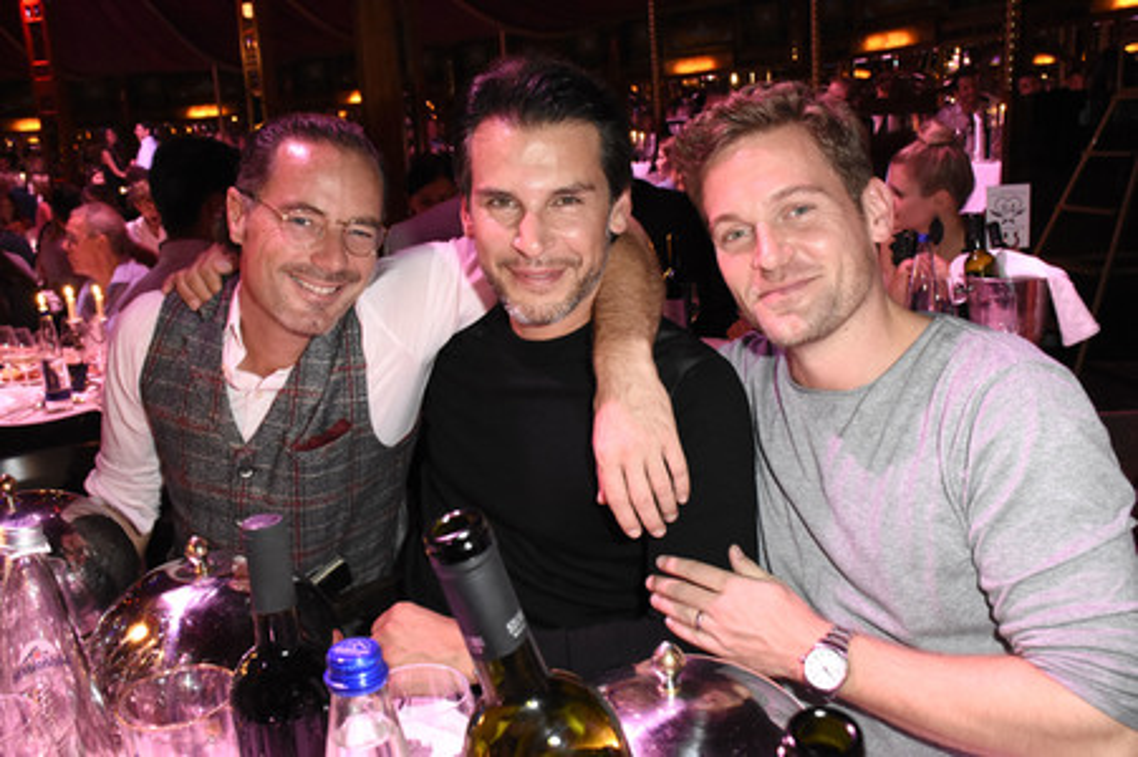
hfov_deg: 62.0
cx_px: 569
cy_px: 378
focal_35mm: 30
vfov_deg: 43.5
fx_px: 948
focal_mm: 20
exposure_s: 1/60
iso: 5000
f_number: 6.3
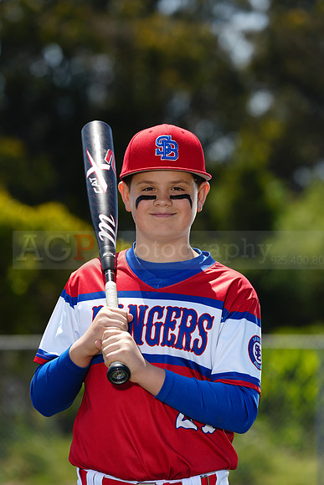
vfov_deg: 10.3
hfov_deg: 6.9
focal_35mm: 200
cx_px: 162
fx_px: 2698
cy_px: 242
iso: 50
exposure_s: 1/250
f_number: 5
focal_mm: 200
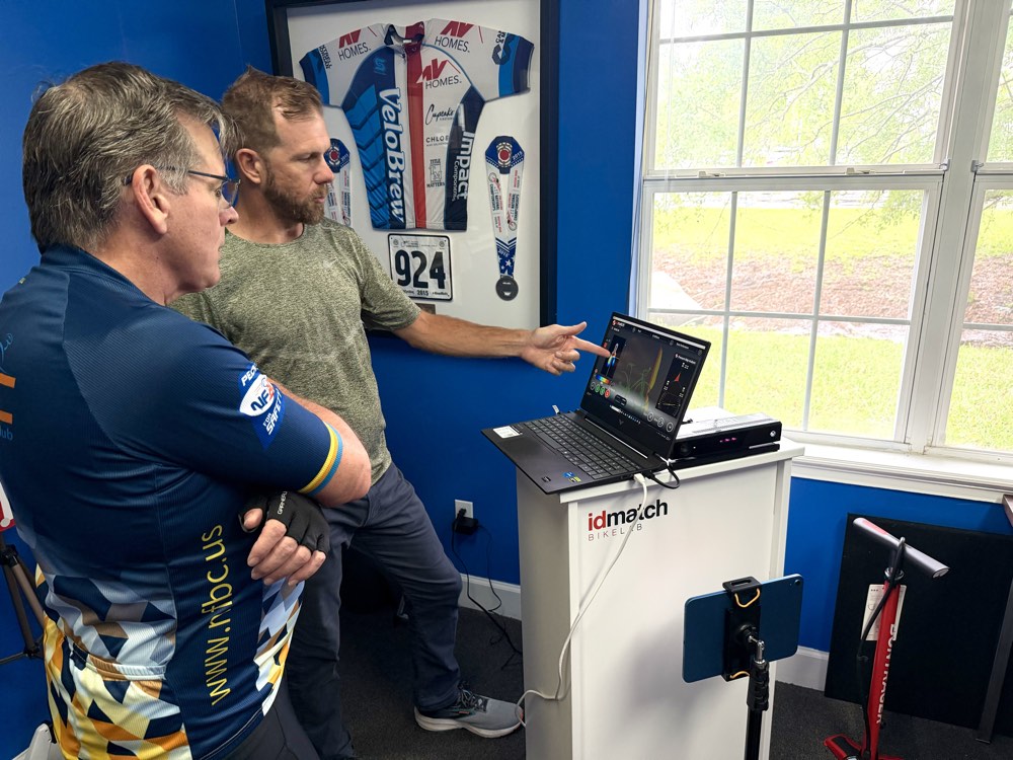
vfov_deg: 56.8
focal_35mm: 24
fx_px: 702
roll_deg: +1.3
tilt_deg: -18.2
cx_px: 506
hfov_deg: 71.6
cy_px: 380
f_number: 1.78
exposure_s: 1/60
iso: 320
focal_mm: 6.76
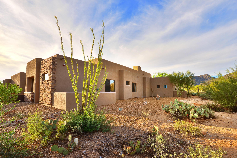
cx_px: 118
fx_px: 105
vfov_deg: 73.8
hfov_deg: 96.7
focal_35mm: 16
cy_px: 79
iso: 100
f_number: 11
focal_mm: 16
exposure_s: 1/80
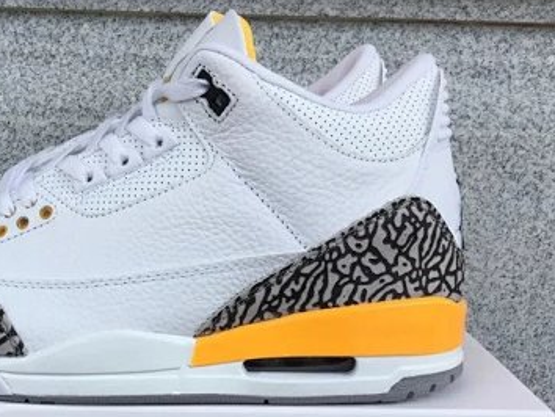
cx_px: 155
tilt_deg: -16.5
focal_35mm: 56
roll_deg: -1.2
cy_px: 318
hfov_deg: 33.8
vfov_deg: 25.8
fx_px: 898
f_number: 2.4
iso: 25
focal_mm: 3.3
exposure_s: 1/522
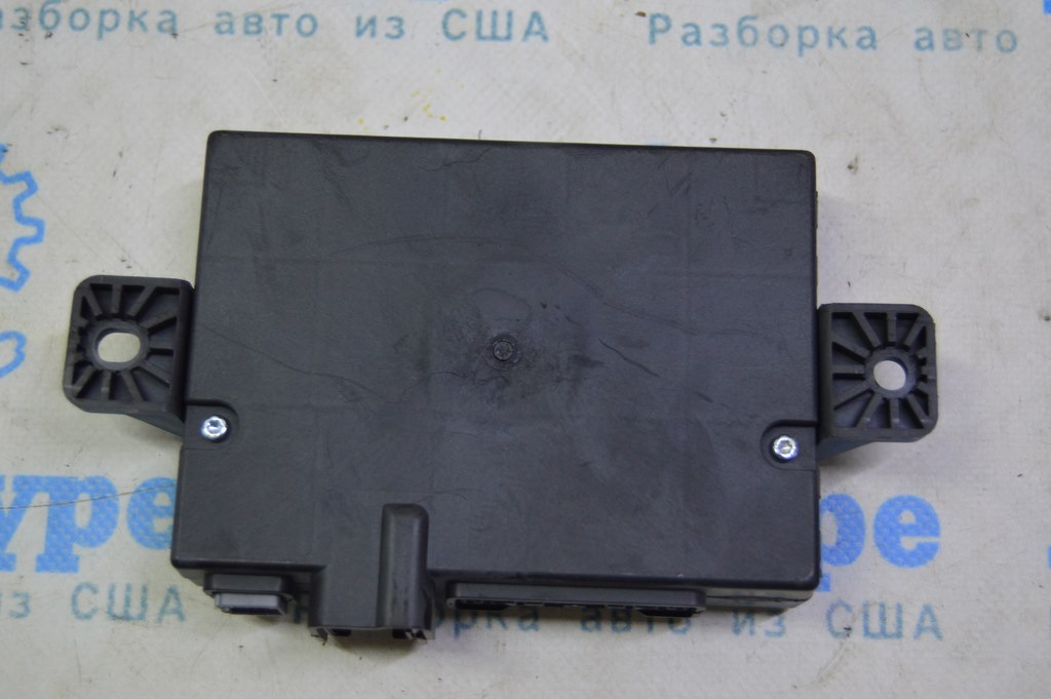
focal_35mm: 60
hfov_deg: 33.4
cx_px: 526
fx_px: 1750
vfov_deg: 22.6
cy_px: 350
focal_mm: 40
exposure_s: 1/60
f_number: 5
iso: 720
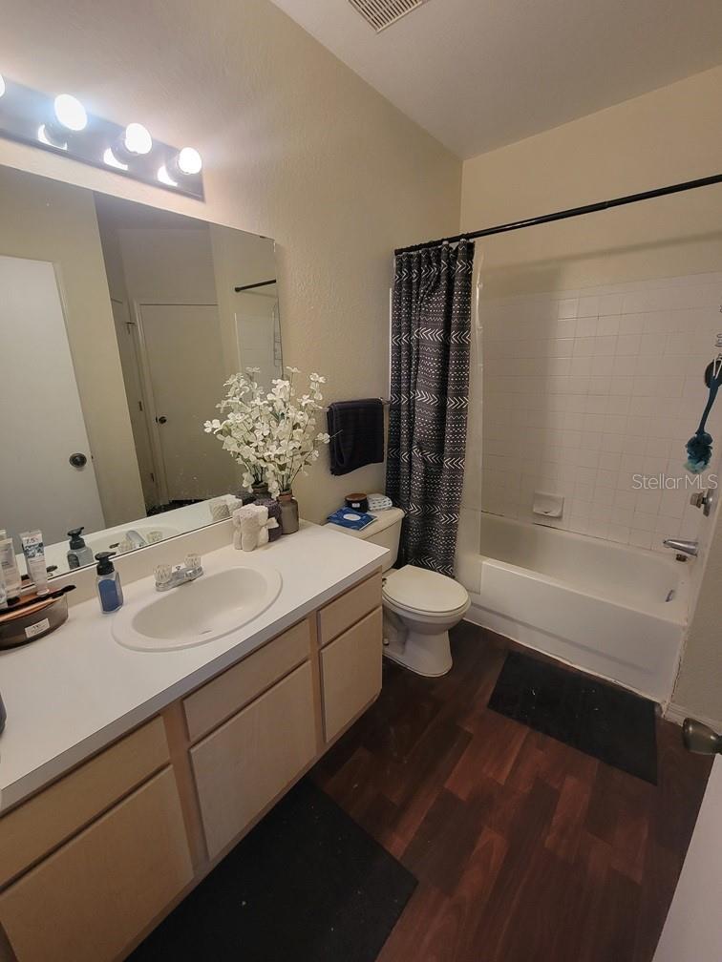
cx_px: 361
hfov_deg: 89.9
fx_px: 362
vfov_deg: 106.2
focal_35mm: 13
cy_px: 481
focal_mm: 2.2
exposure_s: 1/60
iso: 250
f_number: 2.2
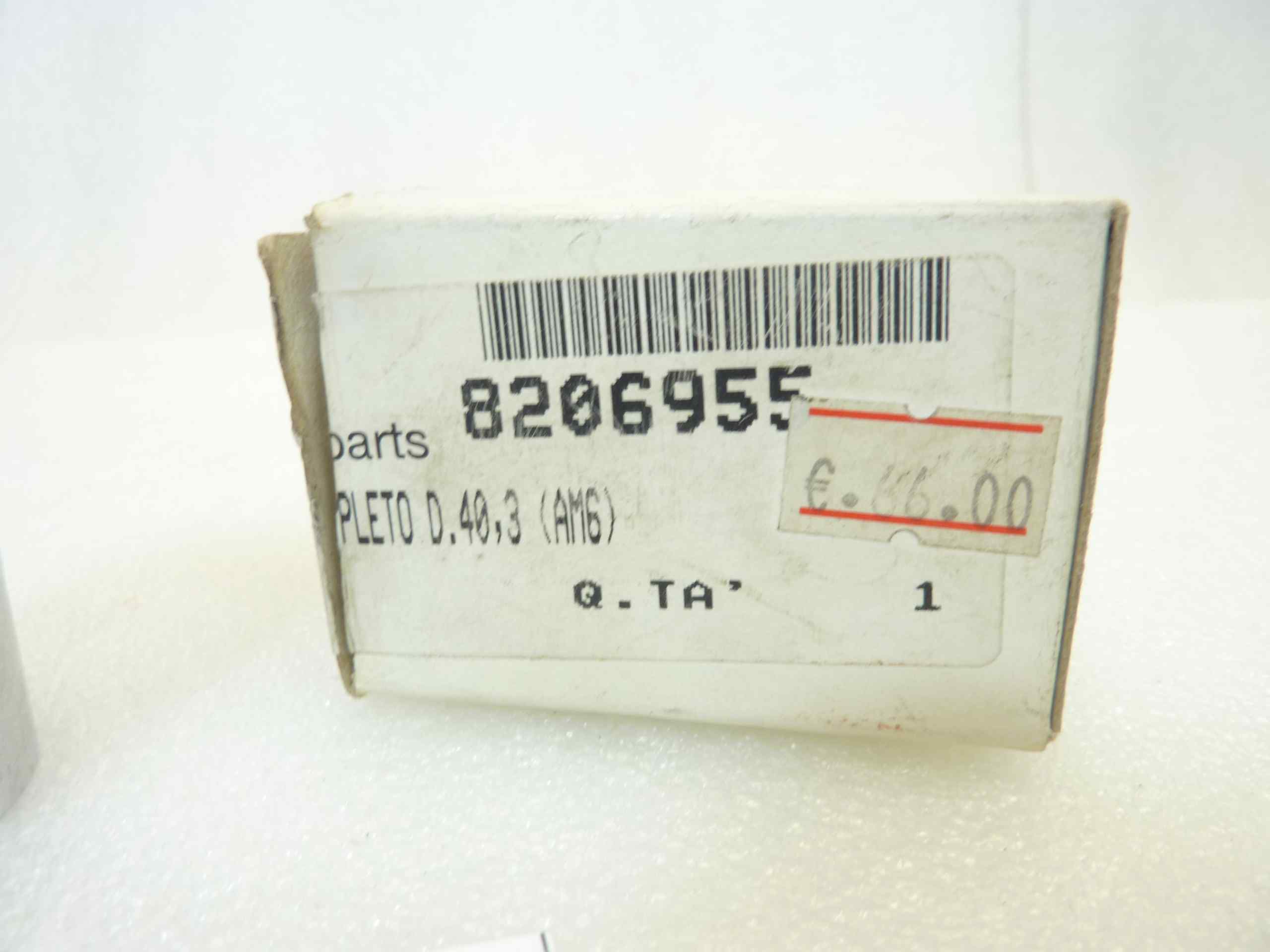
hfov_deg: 69.4
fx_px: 917
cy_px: 476
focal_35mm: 25
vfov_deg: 54.9
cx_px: 635
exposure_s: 1/20
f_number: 3.3
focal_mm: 4.1
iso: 80
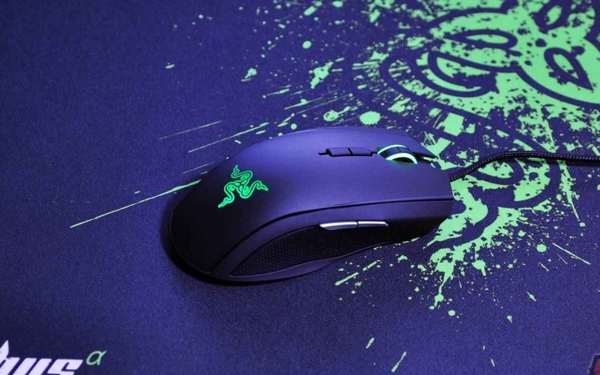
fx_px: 2142
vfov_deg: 10.0
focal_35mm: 131
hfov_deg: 15.9
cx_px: 352
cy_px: 170
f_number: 5.6
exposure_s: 1
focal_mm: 68
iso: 250
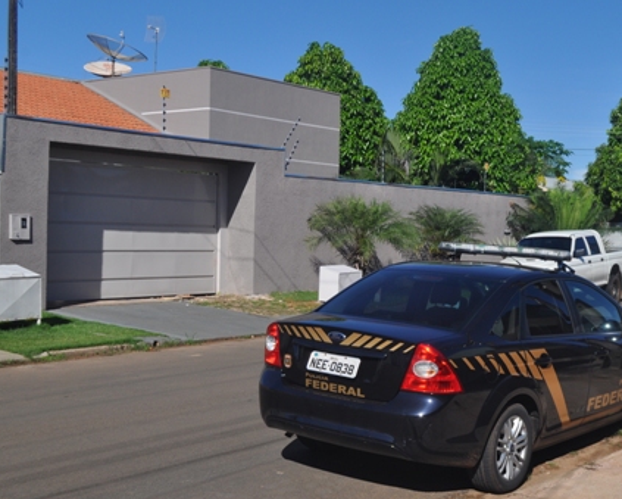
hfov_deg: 36.3
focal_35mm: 51
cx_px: 412
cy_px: 263
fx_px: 939
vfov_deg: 29.7
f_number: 9.5
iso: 200
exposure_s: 1/350
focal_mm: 24
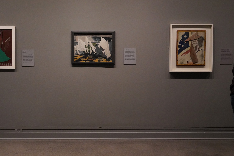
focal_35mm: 39
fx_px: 254
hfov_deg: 49.3
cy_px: 56
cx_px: 95
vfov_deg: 34.0
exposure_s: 1/100
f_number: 5
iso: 8000
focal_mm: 29
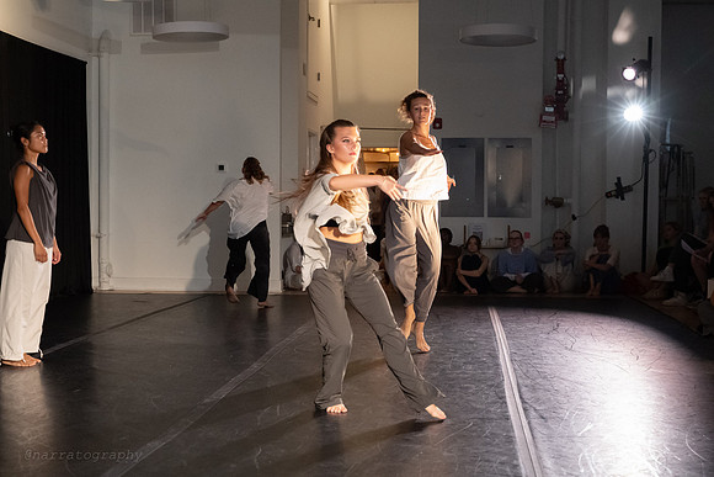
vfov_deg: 25.8
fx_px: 1040
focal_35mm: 52
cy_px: 233
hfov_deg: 37.8
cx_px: 394
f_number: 3.5
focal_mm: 47
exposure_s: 1/320
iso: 6400
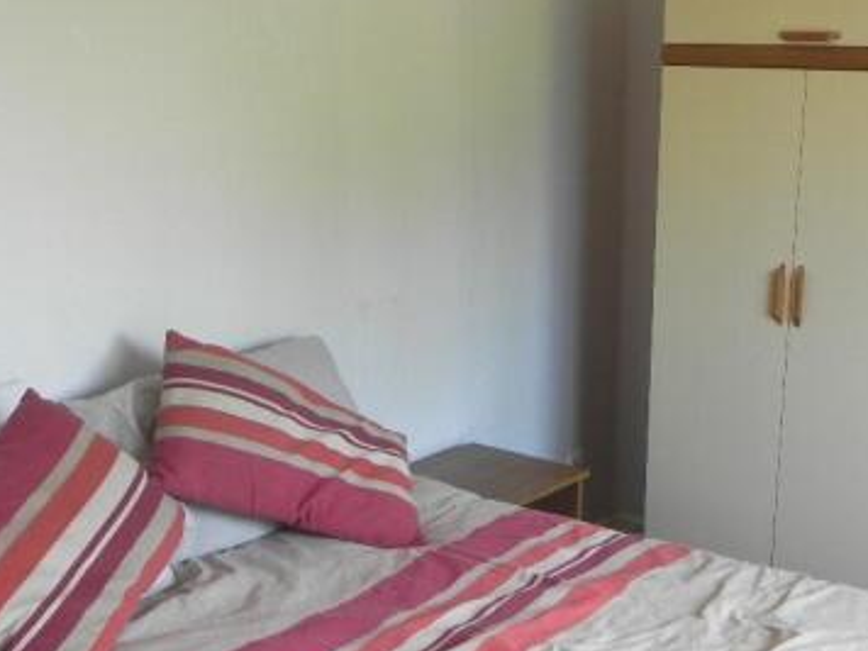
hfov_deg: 35.5
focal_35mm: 54
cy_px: 508
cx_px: 464
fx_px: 1354
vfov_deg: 26.6
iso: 160
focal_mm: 5.9
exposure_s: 1/58.6
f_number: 3.2
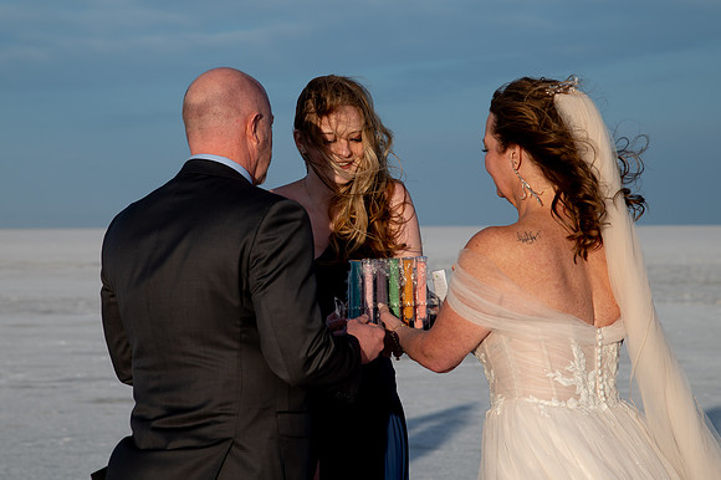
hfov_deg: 15.1
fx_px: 2721
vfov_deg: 10.1
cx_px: 347
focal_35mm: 136
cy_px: 177
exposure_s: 1/400
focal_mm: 105
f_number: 8
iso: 200
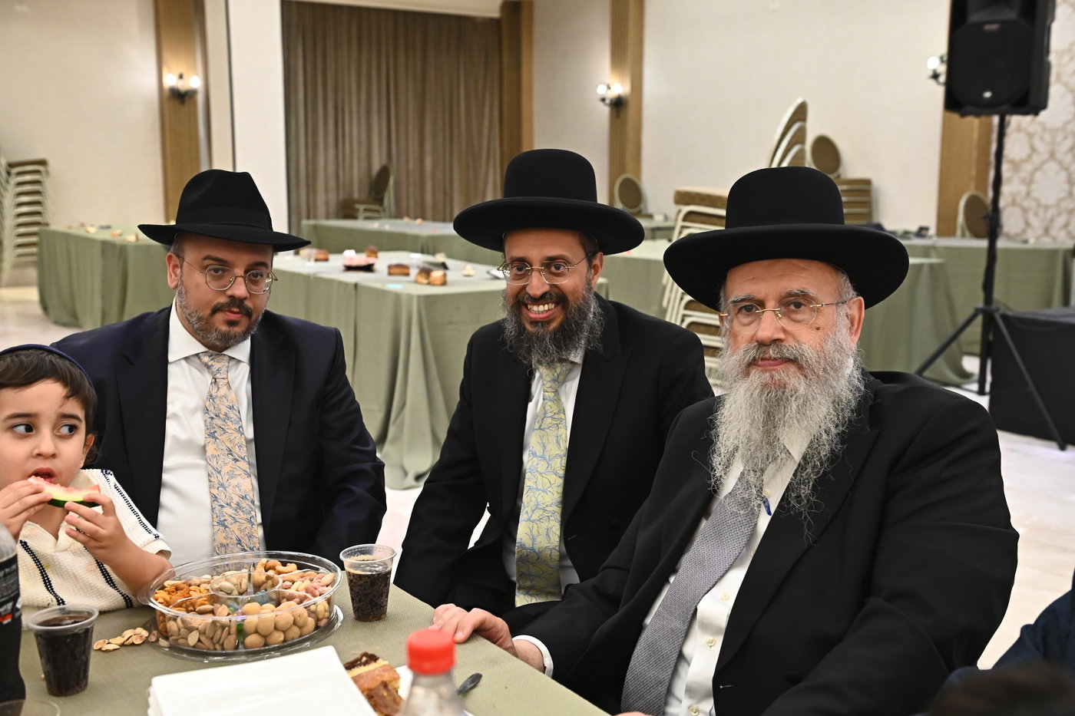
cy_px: 358
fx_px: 1254
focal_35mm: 42
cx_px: 538
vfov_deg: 31.9
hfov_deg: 46.4
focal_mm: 42
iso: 3200
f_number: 5
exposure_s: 1/160
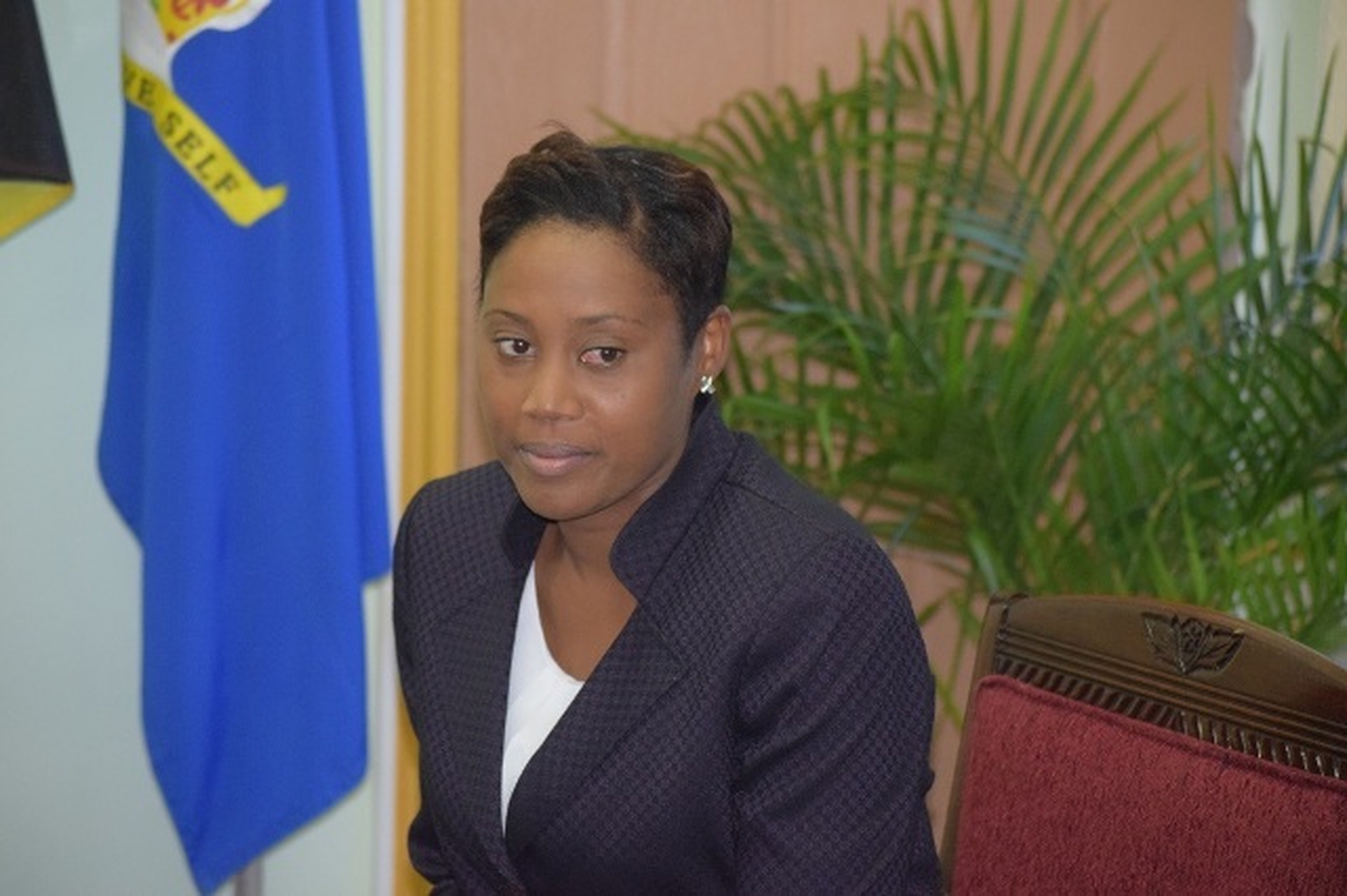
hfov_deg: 16.1
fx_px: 4768
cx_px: 674
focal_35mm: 128
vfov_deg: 10.7
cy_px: 448
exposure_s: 1/60
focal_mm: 85
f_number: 4.2
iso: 3200
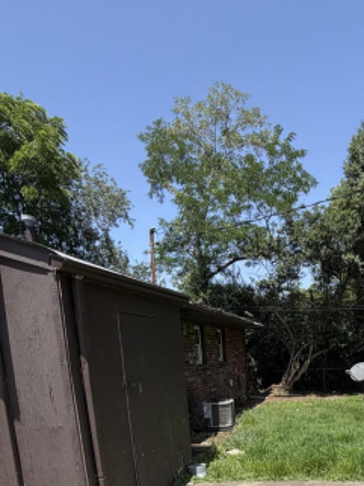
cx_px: 284
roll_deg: +5.3
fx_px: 407
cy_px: 425
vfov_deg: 54.8
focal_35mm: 29
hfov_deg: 46.0
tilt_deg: -7.7
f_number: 2.2
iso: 25
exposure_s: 1/770
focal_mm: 2.22
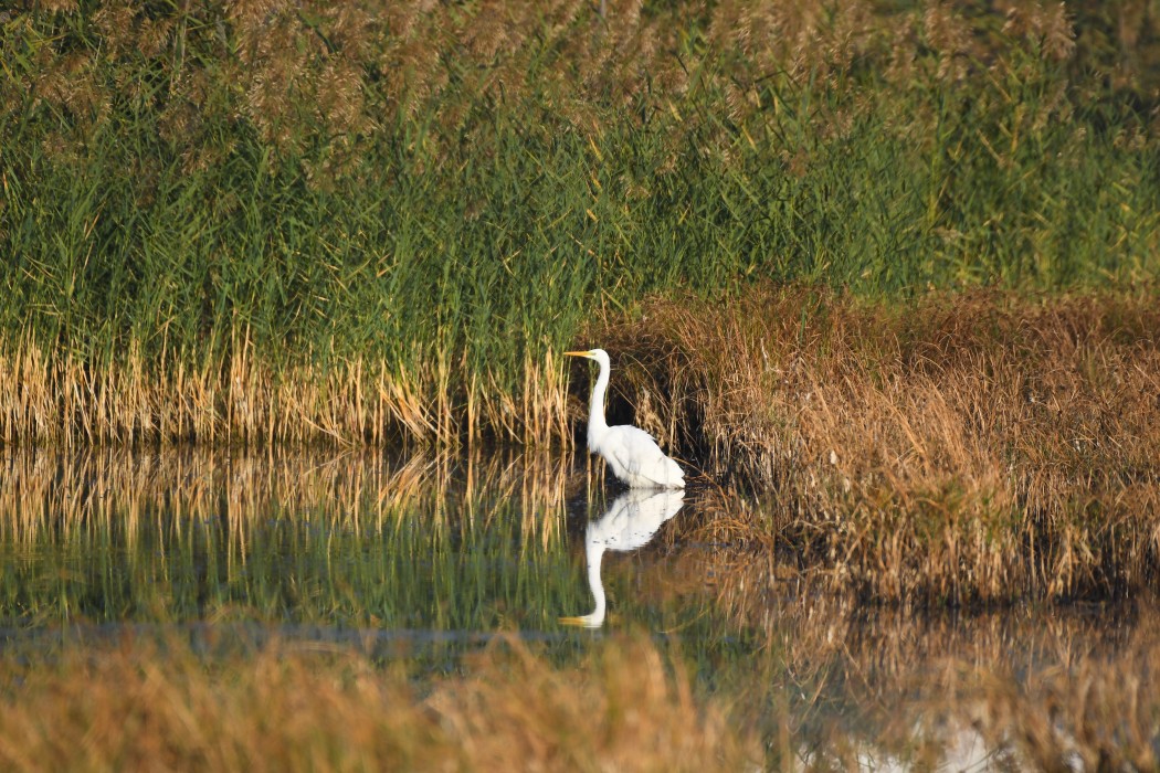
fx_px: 24165
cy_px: 386
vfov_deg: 1.8
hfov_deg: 2.7
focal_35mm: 750
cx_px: 580
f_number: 5.6
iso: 250
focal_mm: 500
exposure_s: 1/1250
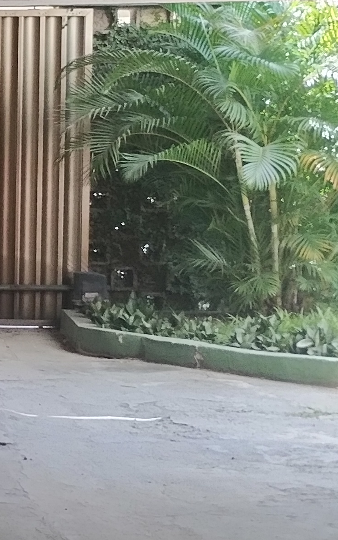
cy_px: 202
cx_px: -380
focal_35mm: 102
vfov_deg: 20.4
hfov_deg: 11.3
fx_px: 1504
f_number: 1.8
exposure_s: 1/60
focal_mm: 4.27
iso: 428
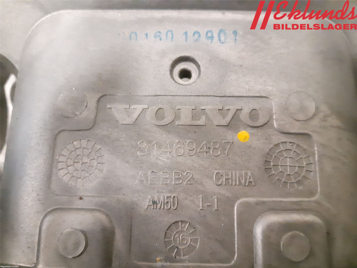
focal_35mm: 26
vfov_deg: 53.1
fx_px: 268
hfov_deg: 67.3
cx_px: 178
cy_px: 134
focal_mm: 3.93
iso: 800
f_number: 1.7
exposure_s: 1/50
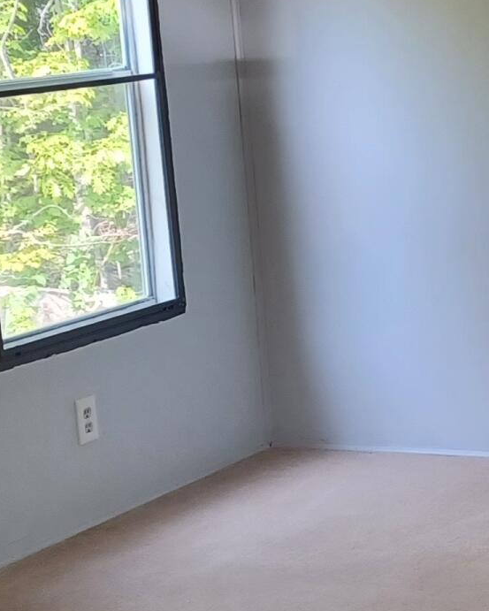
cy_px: 268
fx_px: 1917
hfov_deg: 13.7
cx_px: 712
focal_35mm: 106
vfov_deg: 18.1
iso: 200
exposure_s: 1/60
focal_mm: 4.6
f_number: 1.8
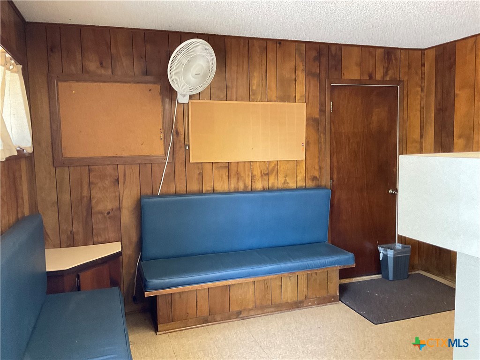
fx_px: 402
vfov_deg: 48.2
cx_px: 240
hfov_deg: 61.7
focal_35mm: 29
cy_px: 180
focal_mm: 3
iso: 250
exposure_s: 1/60
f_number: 1.8
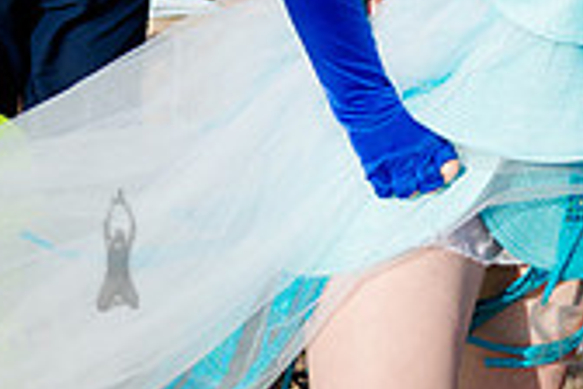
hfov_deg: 14.9
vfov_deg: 10.0
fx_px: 2121
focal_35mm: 131
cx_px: 788
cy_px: -255
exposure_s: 1/1600
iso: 100
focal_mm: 38
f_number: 3.5
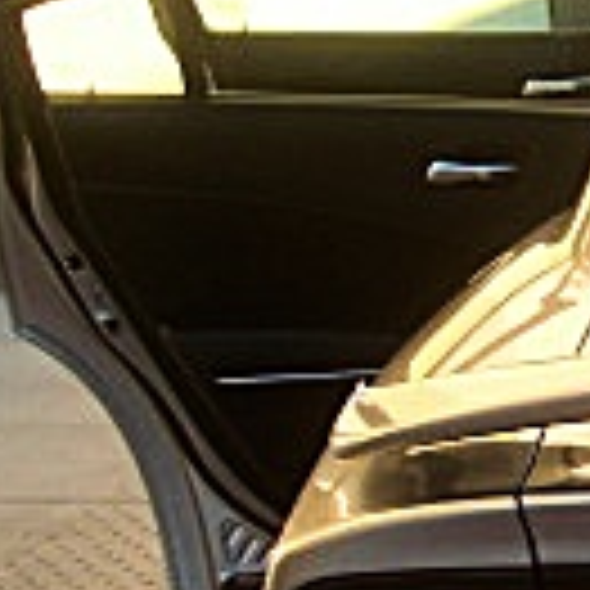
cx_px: 1338
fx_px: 3008
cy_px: 495
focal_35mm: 156
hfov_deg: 10.0
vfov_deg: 11.2
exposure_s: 1/100
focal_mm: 6.3
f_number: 2.8
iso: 50
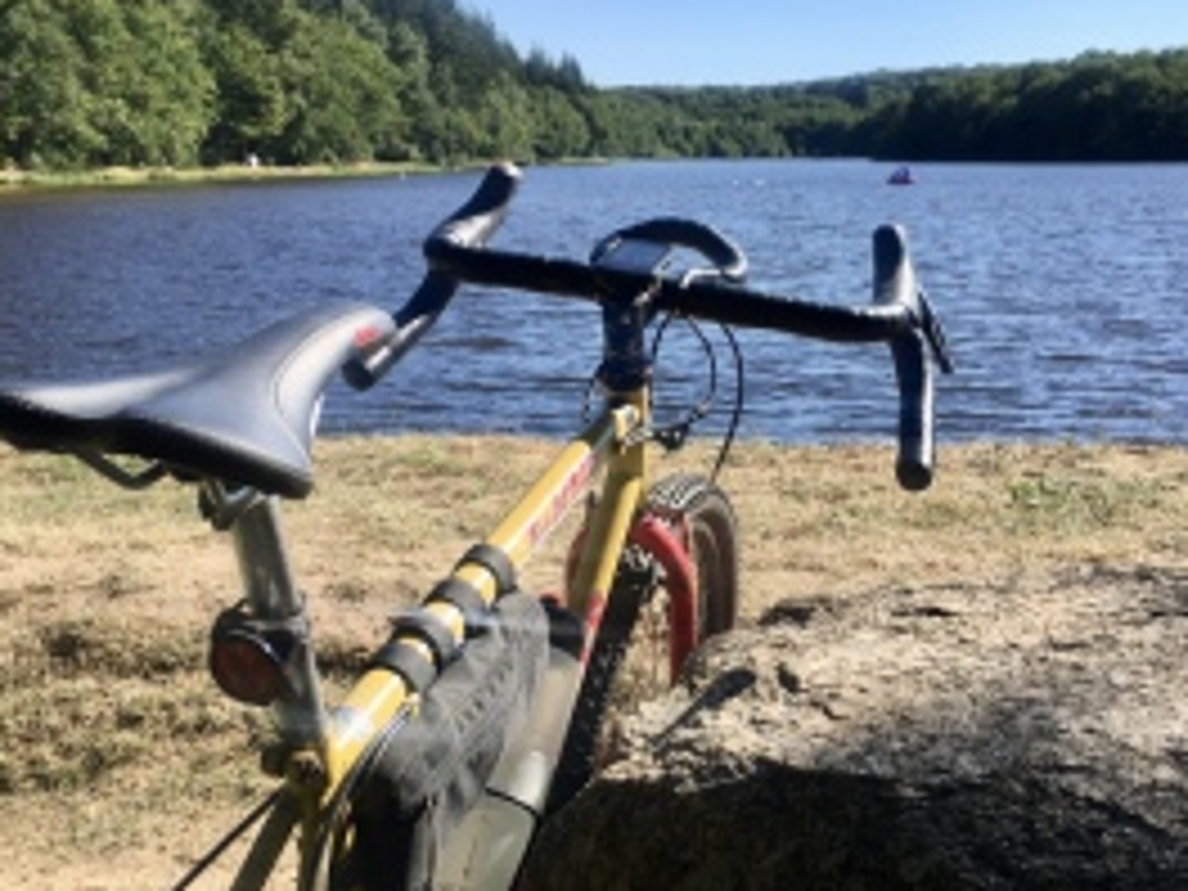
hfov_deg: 42.7
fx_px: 1510
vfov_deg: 32.7
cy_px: 562
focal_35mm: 44
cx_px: 716
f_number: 2.2
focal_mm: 4.15
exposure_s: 1/1166
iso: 25
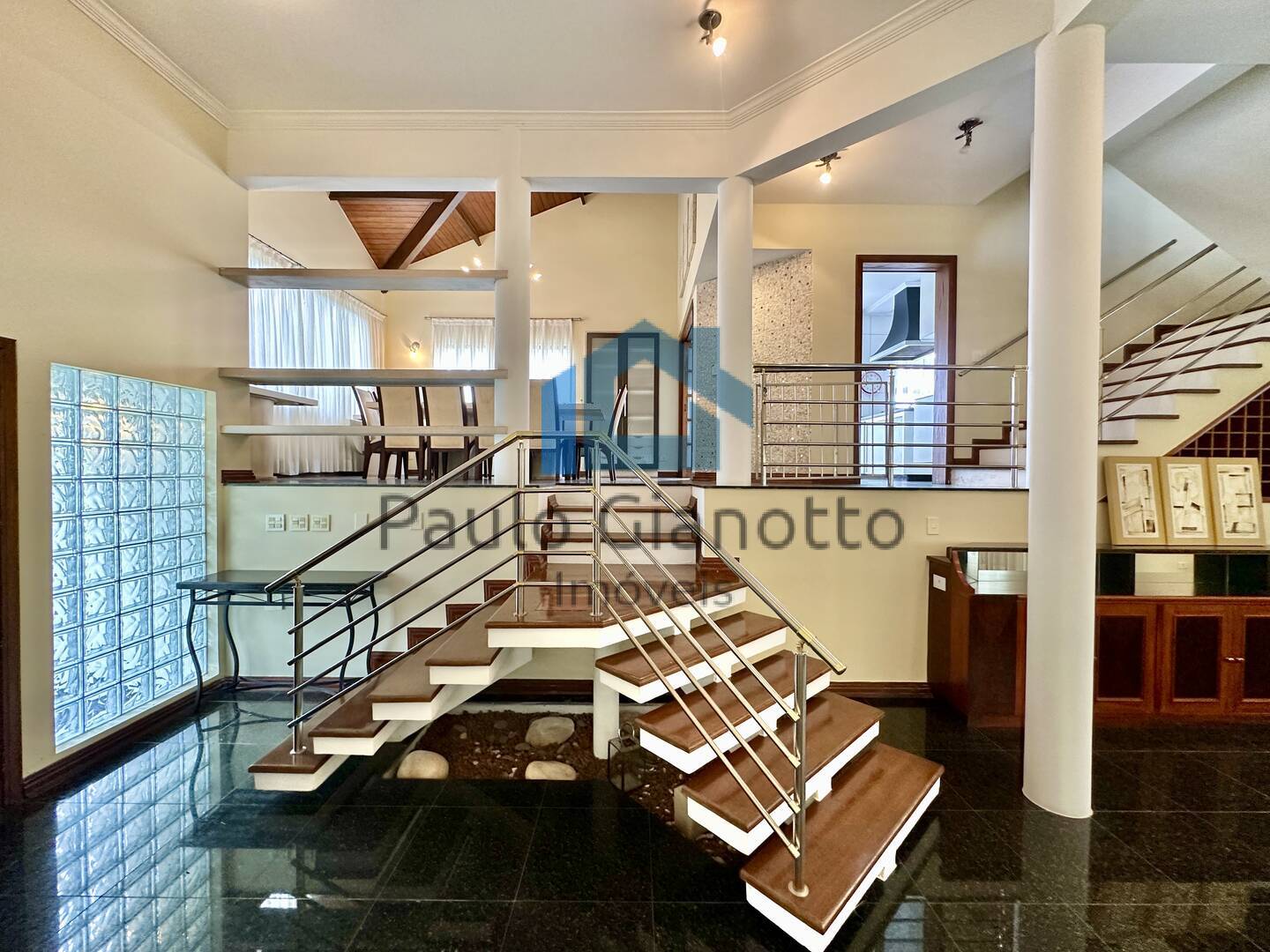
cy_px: 476
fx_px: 514
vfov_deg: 85.7
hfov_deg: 102.1
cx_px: 635
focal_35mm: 14
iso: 250
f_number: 2.2
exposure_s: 1/60
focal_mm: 2.22
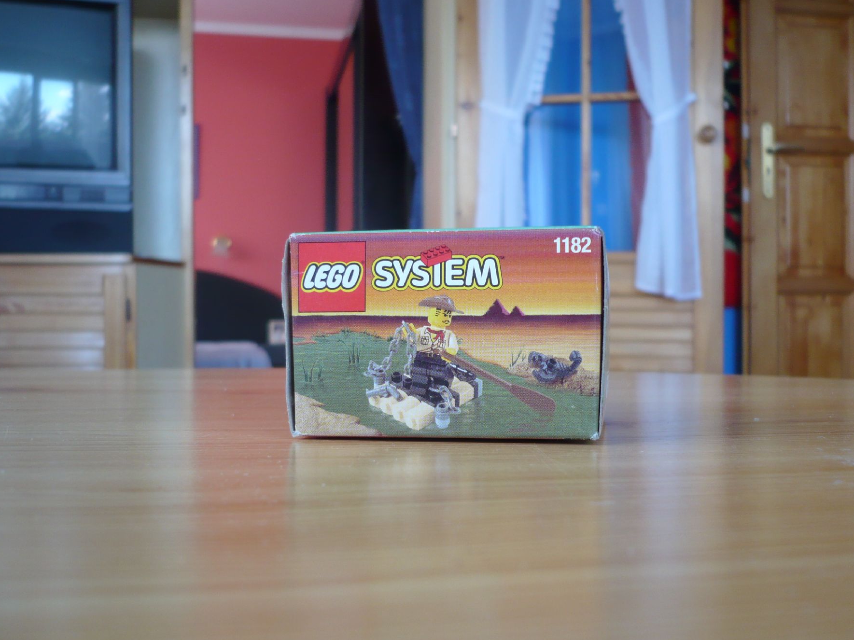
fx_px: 962
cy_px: 339
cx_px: 441
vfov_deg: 36.8
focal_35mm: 39
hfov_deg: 47.9
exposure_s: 1/25
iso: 100
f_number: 2.8
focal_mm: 5.8
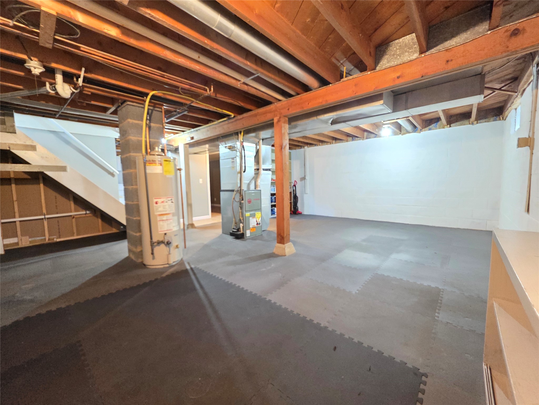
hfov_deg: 106.2
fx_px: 202
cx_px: 270
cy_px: 202
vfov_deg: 89.9
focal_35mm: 13
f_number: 1.9
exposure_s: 1/24
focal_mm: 2.2
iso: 2000
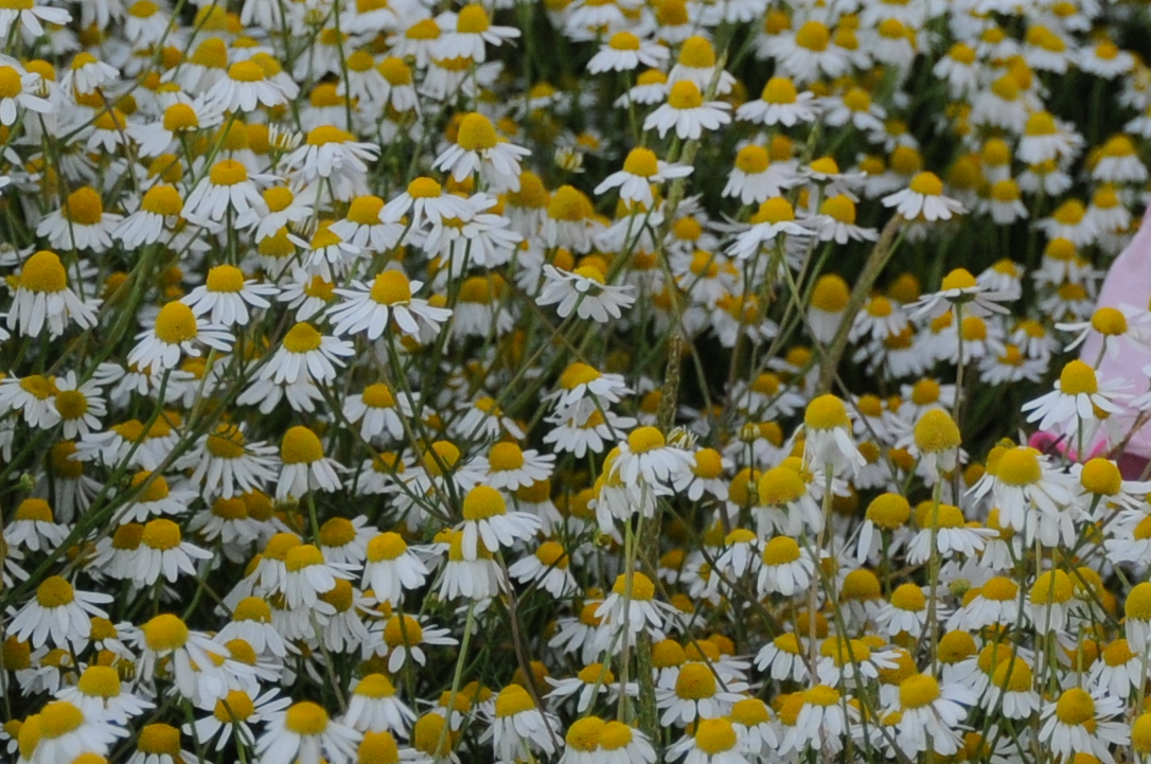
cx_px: 1137
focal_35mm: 237
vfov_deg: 5.8
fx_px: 7567
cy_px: 95
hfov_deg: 8.7
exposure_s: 1/1250
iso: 400
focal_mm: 40
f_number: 4.5
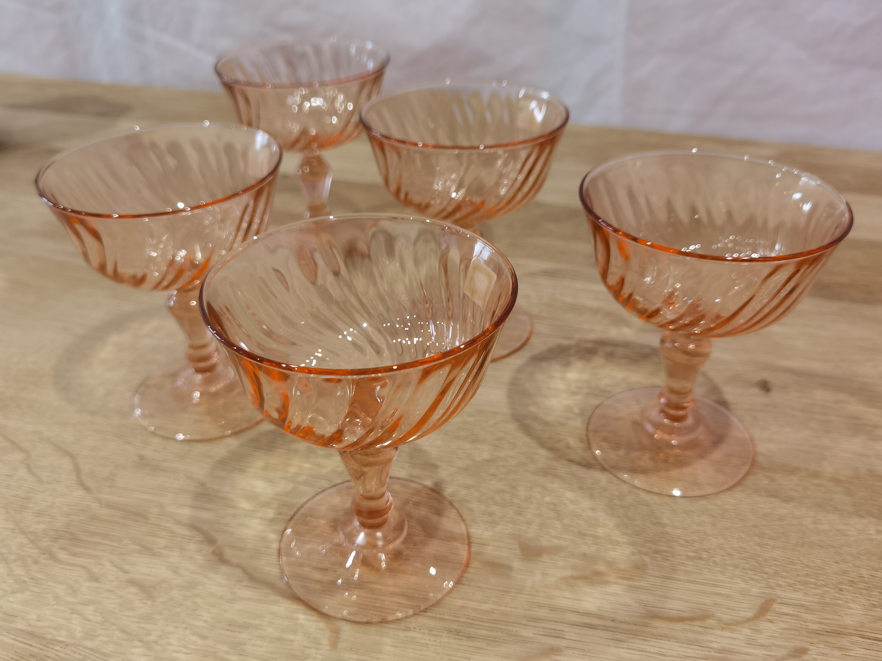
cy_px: 330
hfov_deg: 58.4
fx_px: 790
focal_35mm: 31
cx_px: 441
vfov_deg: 45.4
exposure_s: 1/50
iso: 100
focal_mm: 6.71
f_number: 1.9
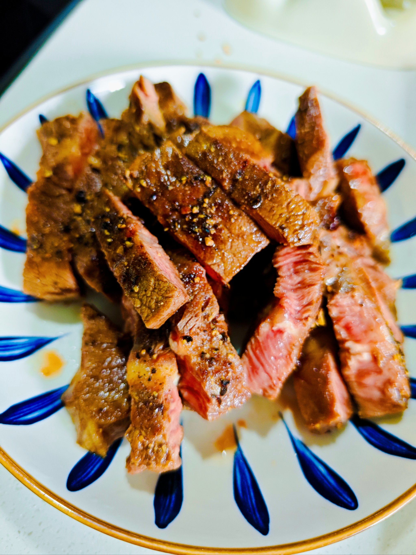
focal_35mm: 24
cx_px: 208
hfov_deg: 56.8
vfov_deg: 71.6
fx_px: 385
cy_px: 278
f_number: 1.6
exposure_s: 1/50
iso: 320
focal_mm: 5.84
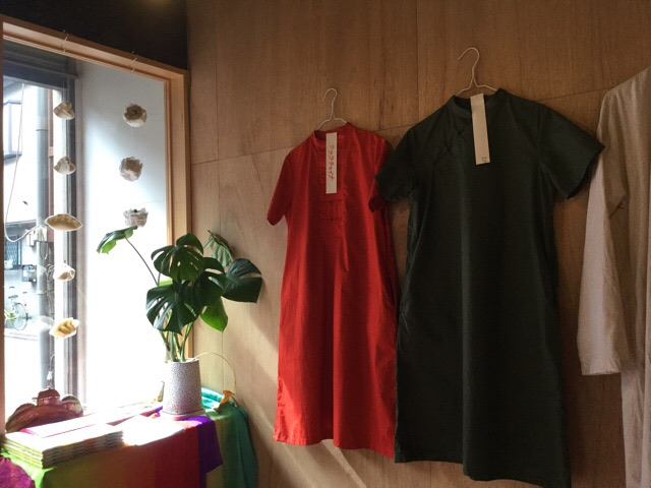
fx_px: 583
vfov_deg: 45.4
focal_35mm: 31
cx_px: 326
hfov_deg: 58.4
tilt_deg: +1.6
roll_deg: -0.2
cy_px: 244
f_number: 2.4
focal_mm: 3.3
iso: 40
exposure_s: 1/30
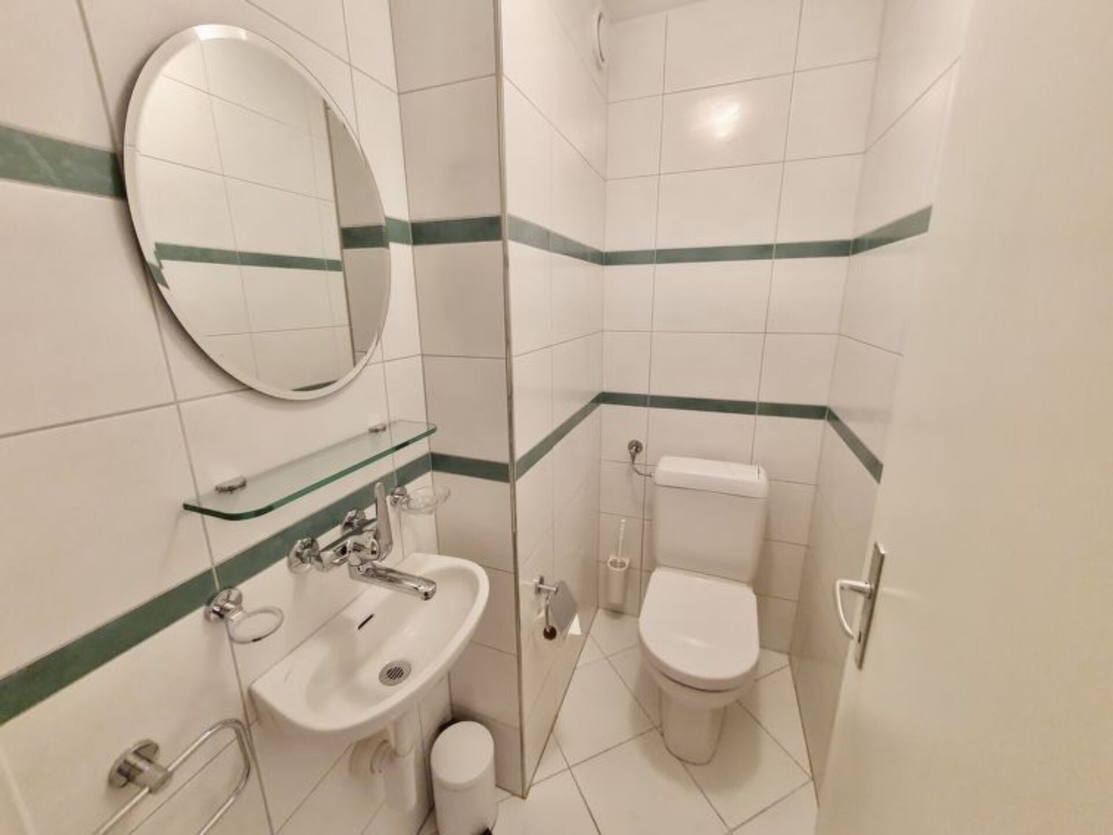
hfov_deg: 106.2
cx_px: 556
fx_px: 418
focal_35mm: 13
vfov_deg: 89.9
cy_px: 418
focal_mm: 1.8
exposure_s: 1/50
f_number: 2.2
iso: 400
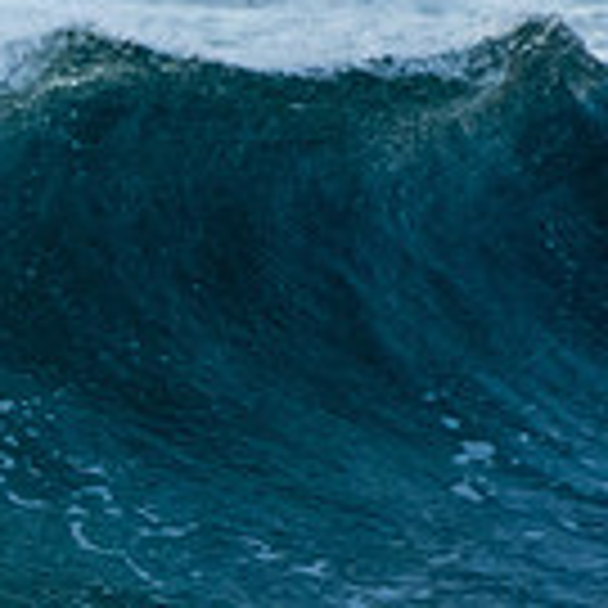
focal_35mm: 2739
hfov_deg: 0.6
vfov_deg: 0.6
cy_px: 254
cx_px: -680
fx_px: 54428
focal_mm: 500
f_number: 5.6
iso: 1400
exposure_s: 1/1250
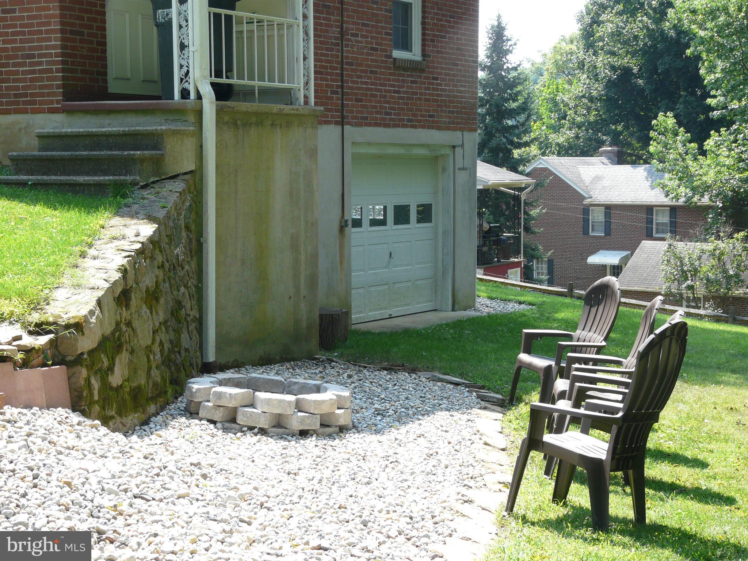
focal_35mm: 62
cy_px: 280
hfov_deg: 31.2
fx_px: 1340
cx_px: 374
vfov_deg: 23.7
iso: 100
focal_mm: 10.2
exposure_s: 1/160
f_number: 4
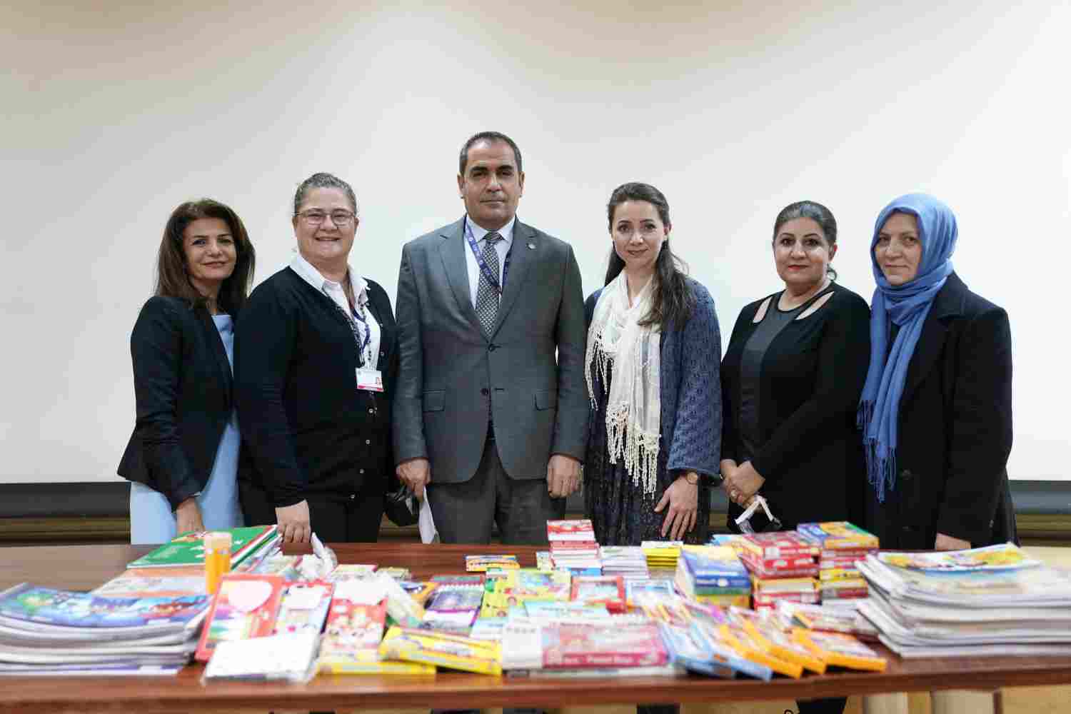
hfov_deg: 41.1
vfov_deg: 28.1
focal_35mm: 48
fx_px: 1428
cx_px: 536
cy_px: 357
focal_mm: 48
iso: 4000
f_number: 2.8
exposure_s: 1/160
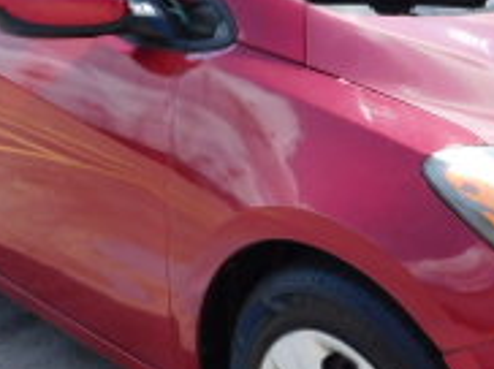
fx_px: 1154
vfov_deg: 18.1
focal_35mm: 81
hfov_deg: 23.5
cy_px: 147
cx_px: 445
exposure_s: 1/1000
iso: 125
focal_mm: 4
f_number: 3
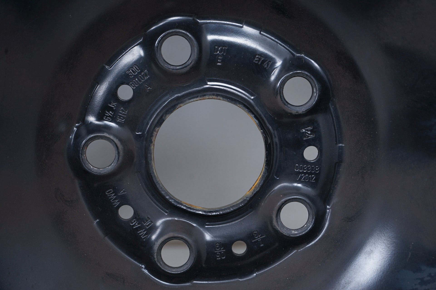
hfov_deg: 32.9
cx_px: 218
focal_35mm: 61
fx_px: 738
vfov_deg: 22.2
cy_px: 145
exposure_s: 1/125
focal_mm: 61
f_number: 7.1
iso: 250
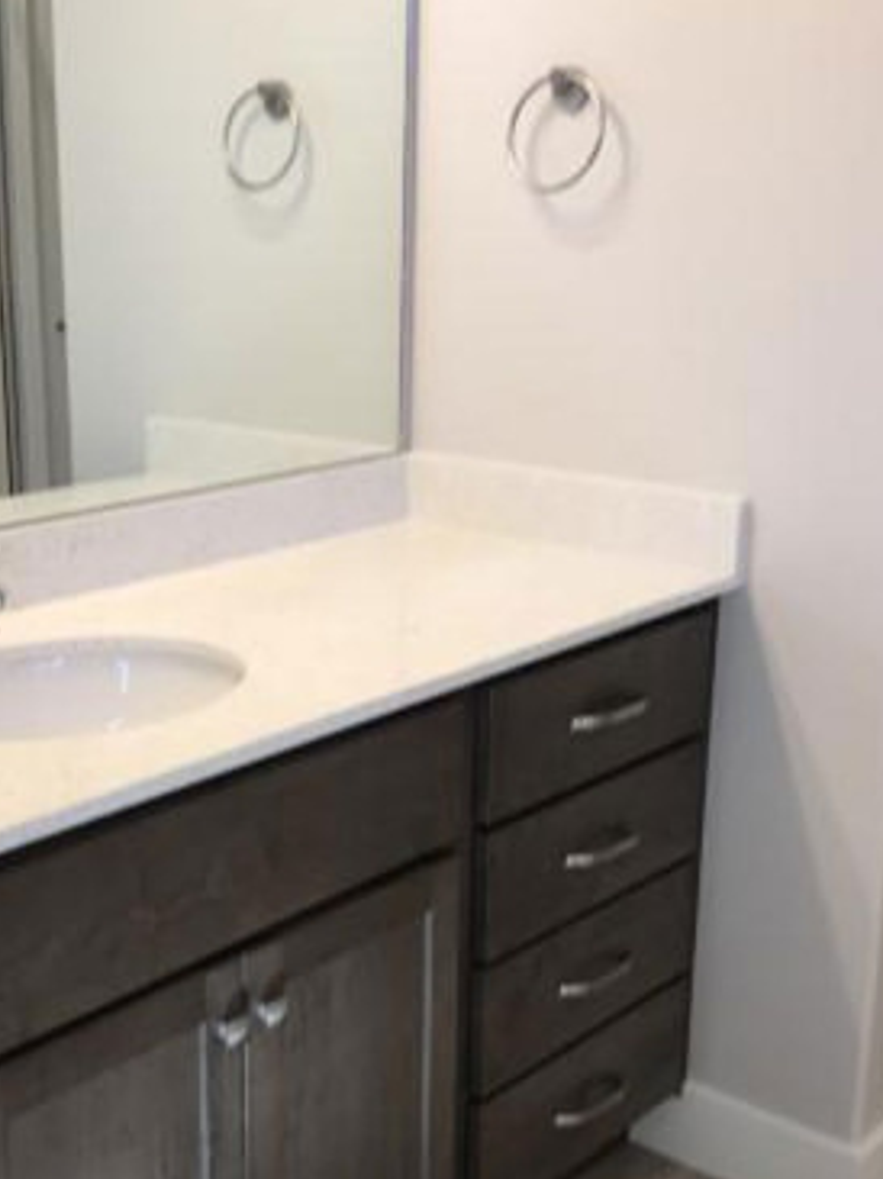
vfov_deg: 38.8
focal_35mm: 49
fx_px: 1668
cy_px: 693
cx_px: 284
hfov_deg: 29.4
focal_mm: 3.99
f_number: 1.8
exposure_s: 1/60
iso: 25
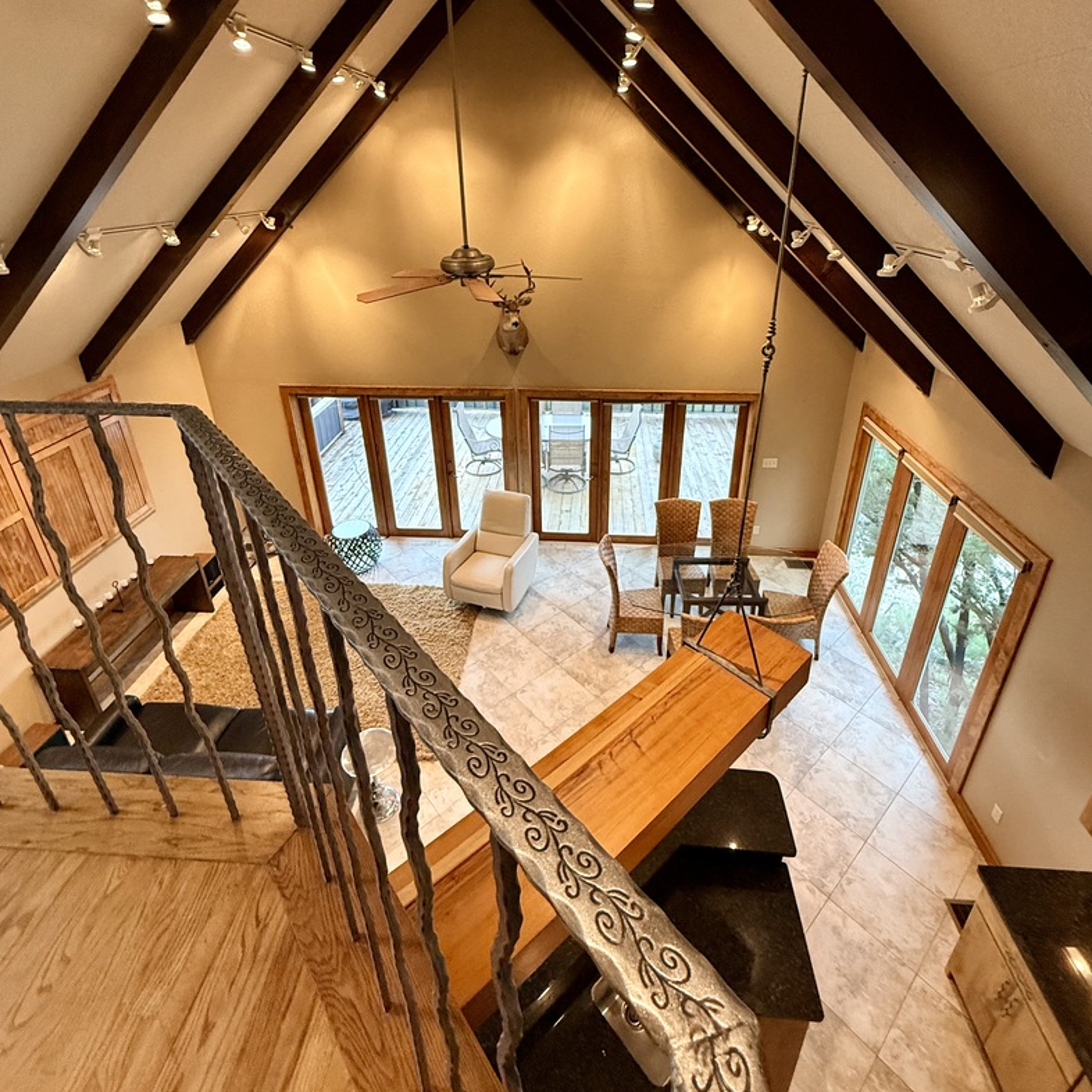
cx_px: 561
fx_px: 607
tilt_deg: -23.4
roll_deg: +0.4
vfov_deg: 83.1
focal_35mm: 17
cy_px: 443
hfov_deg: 83.9
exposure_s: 1/120
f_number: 2.2
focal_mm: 2.22
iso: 320
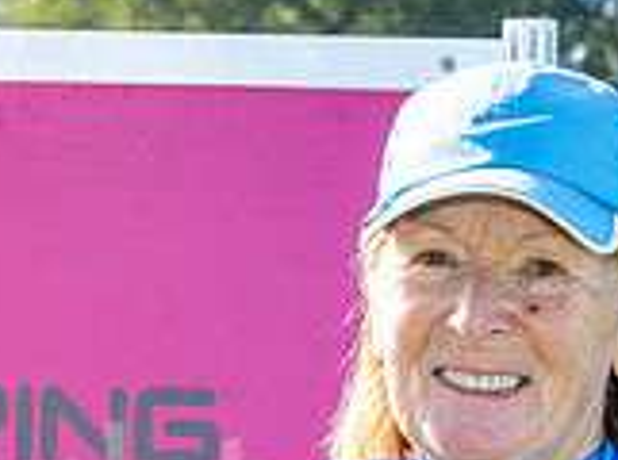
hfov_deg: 9.3
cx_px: 8
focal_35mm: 211
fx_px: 3759
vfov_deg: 6.9
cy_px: 780
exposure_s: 1/200
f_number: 8
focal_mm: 54
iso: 320
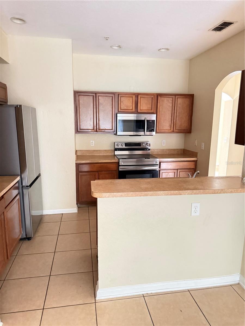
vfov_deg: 71.6
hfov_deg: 56.8
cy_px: 163
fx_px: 226
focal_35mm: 24
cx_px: 122
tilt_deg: -10.8
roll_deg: -2.0
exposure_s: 1/15
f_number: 1.78
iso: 2500
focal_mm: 6.76
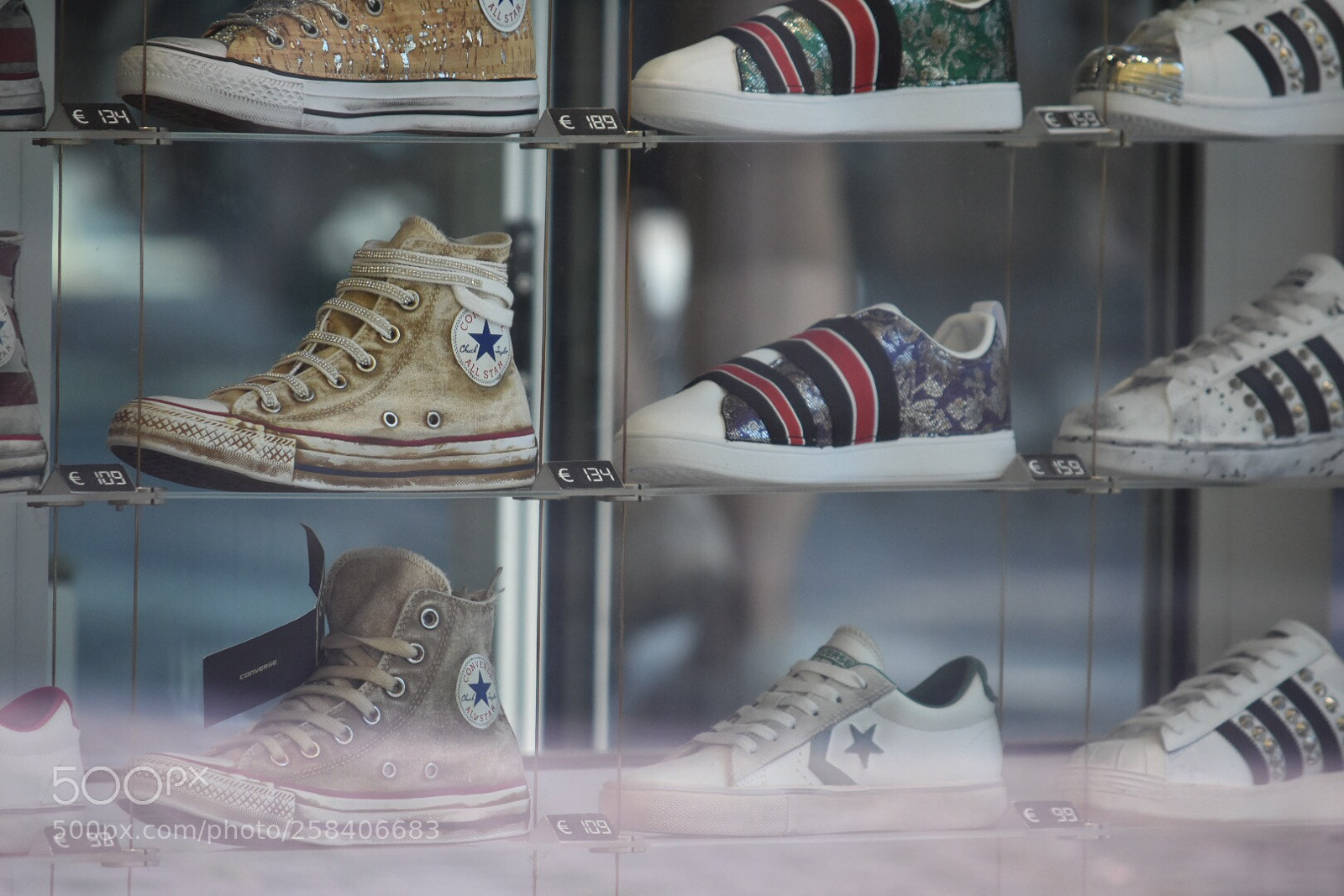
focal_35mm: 390
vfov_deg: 3.5
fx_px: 14560
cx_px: 672
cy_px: 448
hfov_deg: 5.3
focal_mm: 260
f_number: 6.3
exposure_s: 1/640
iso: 800
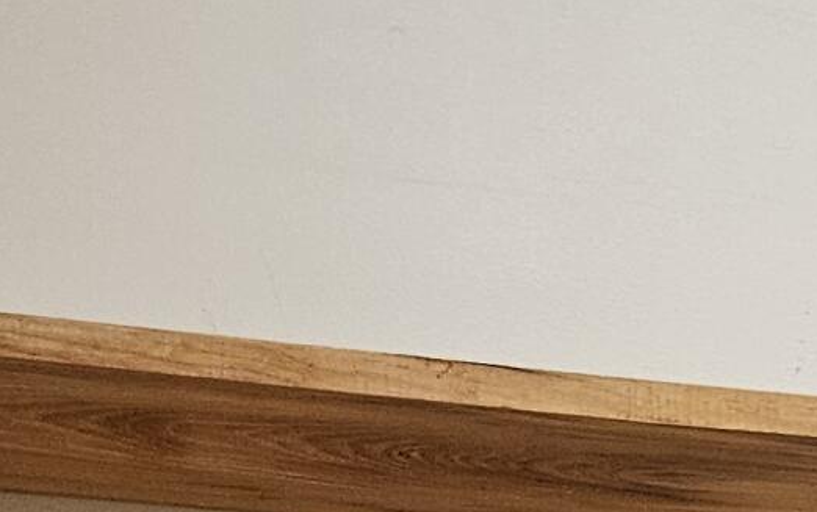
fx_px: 3119
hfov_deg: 14.0
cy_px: 1359
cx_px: 1219
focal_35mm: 140
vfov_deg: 8.3
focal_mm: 5.4
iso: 250
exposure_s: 1/120
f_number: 1.8
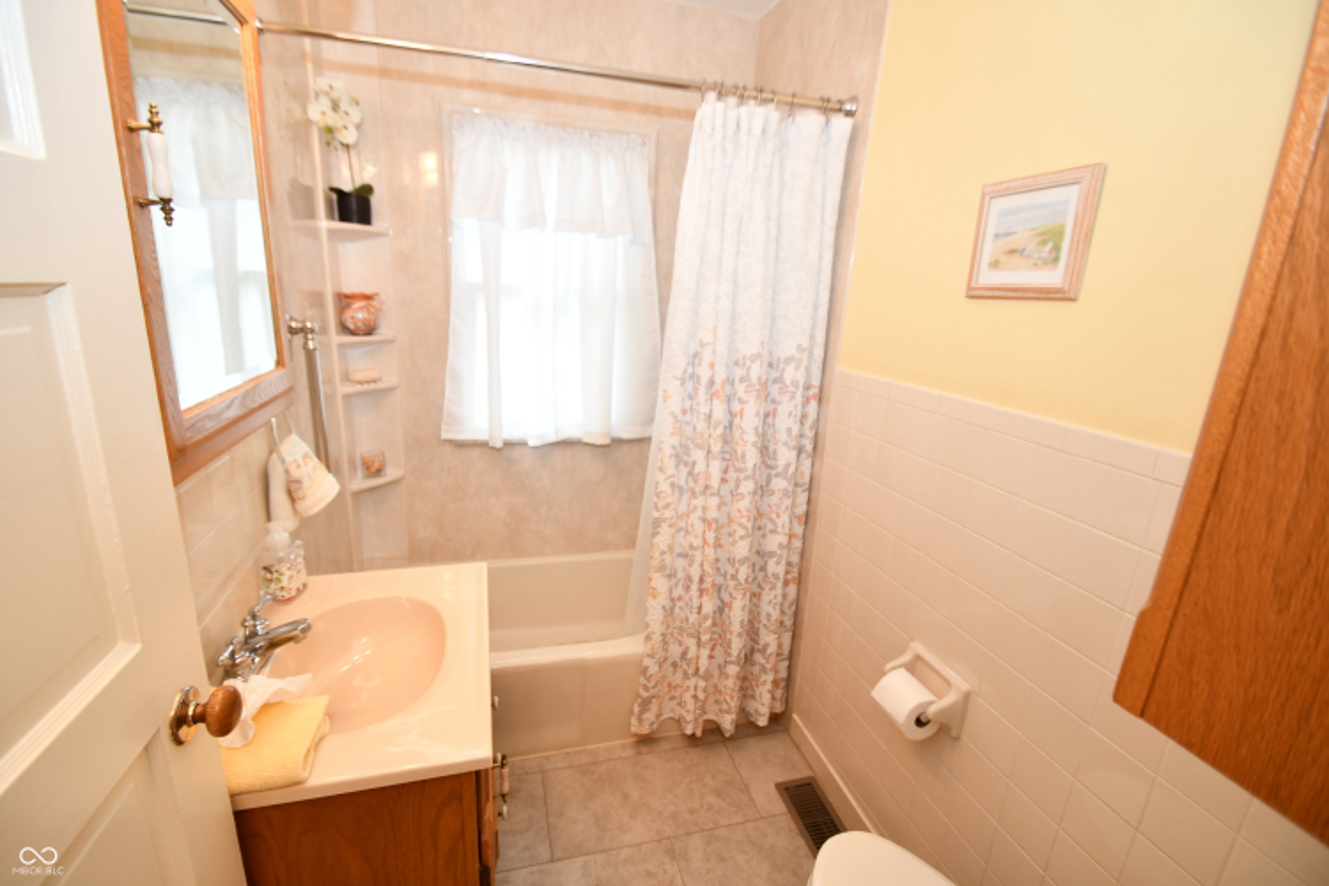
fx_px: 554
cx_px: 664
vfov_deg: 77.3
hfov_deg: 100.4
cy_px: 443
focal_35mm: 15
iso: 450
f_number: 4
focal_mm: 10
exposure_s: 1/60
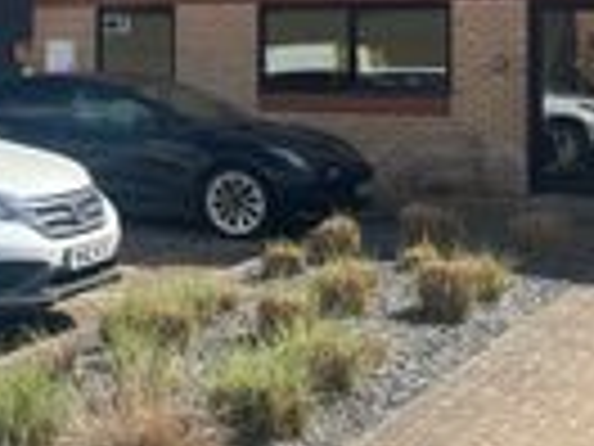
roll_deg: -0.2
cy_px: 54
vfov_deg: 18.4
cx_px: -36
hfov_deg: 23.4
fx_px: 1356
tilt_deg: -4.0
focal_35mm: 79
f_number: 1.6
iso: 50
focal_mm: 5.1
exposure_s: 1/2688
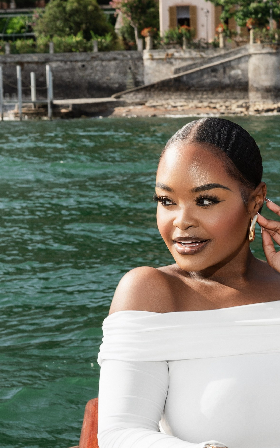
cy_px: 229
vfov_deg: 23.8
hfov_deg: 14.9
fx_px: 1062
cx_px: 234
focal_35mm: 87
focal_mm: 39
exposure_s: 1/250
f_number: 8
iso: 100
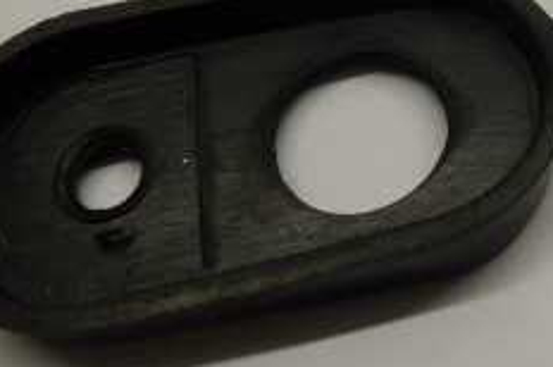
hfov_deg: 27.4
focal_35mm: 69
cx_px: 565
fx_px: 1058
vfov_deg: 18.3
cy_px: -119
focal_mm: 4.3
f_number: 3.3
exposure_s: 1/60
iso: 100
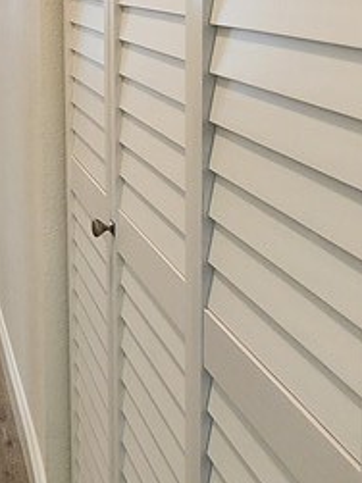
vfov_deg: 34.9
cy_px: 87
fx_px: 740
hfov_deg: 20.9
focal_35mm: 53
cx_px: -250
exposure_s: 1/60
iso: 160
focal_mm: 2.2
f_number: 2.2
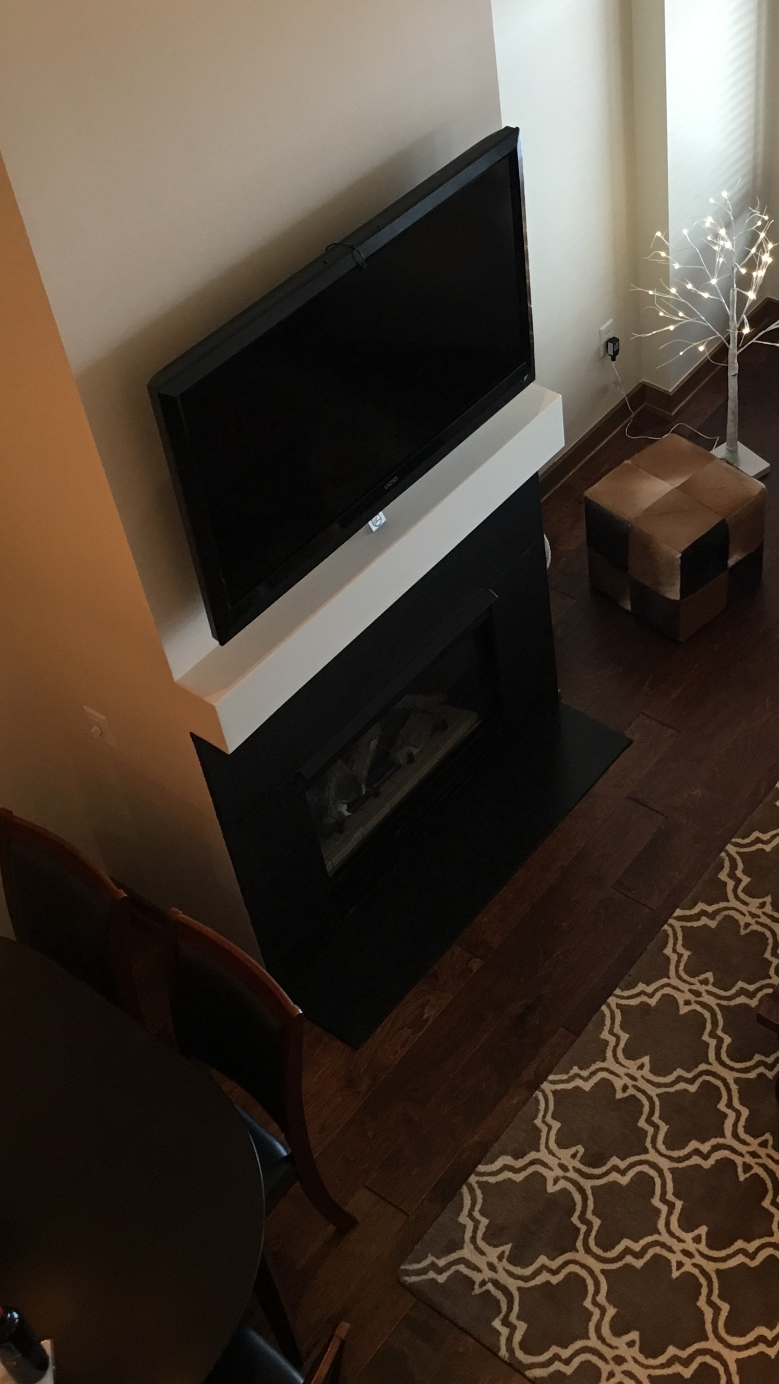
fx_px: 1763
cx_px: 676
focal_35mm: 48
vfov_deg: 42.9
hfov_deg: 24.3
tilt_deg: -47.7
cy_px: 638
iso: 100
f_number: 2.2
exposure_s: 1/30
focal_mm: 4.15
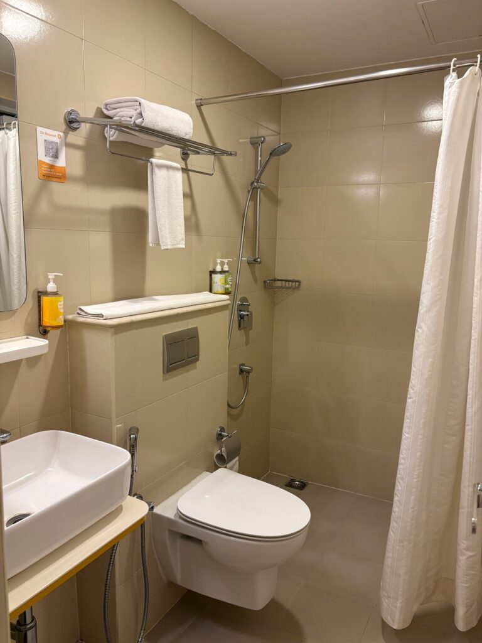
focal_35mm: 26
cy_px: 322
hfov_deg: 53.1
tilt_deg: -8.1
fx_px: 483
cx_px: 241
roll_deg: -1.2
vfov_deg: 67.3
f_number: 1.6
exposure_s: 1/50
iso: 160
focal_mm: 5.96
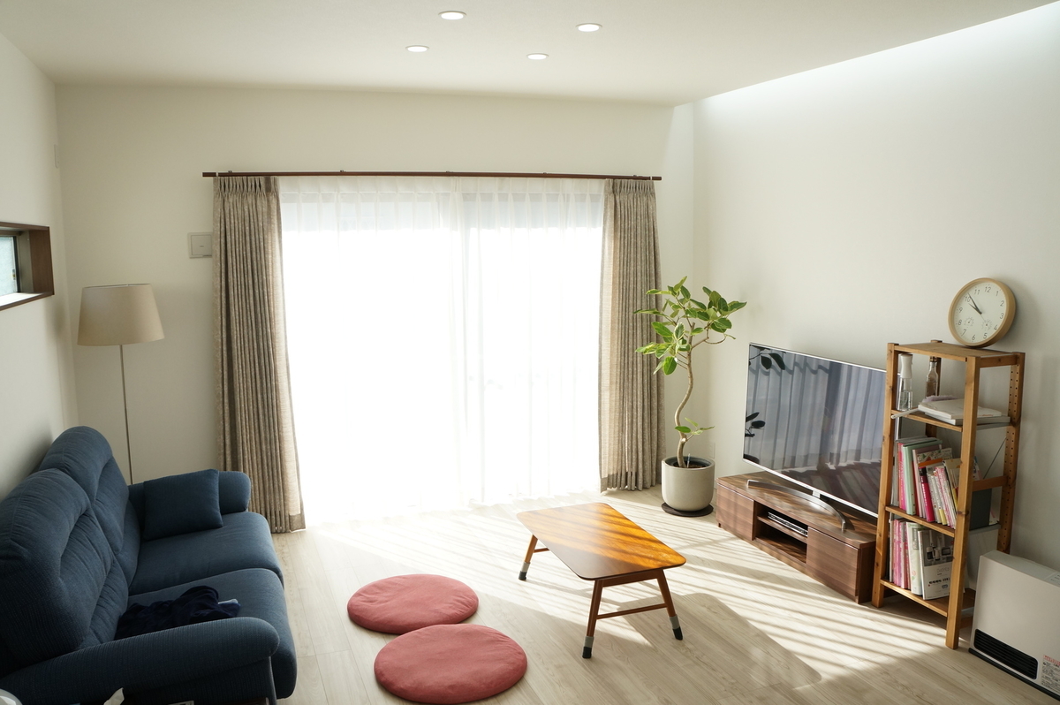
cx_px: 530
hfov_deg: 67.4
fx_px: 794
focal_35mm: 27
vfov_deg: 47.9
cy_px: 352
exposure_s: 1/100
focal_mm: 18
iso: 400
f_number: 8
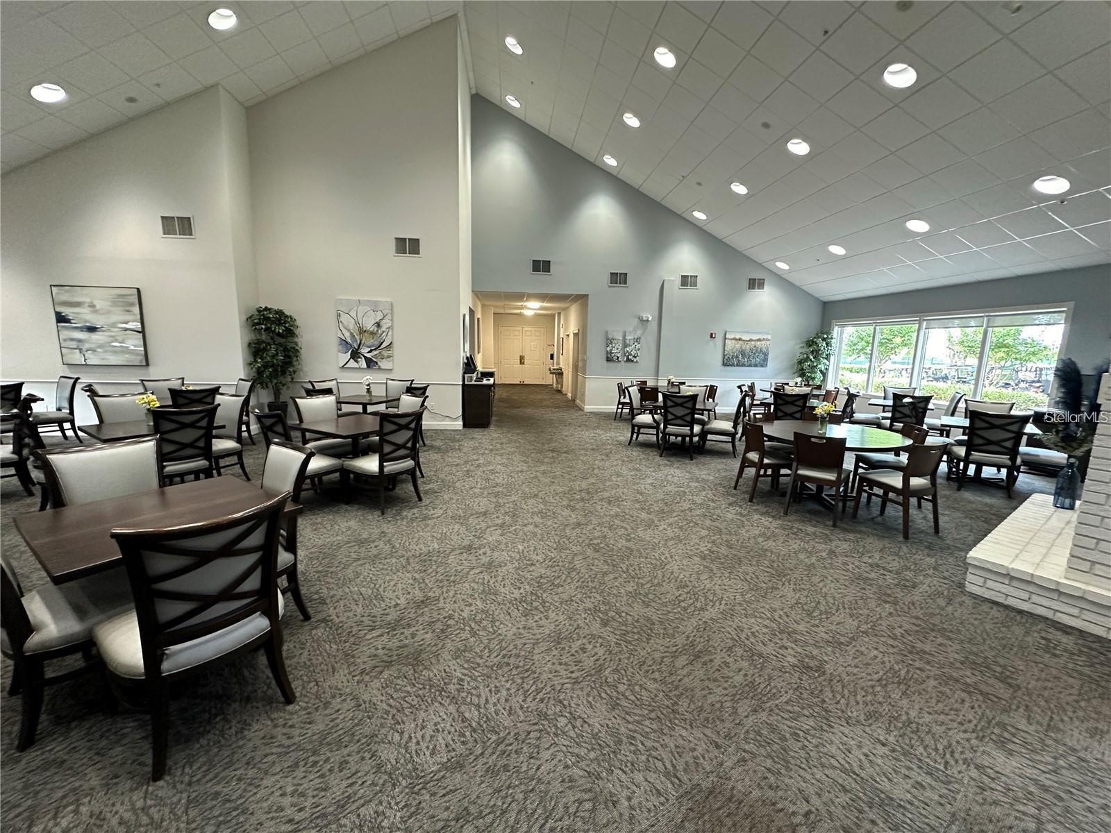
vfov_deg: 85.7
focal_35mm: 14
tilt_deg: -8.0
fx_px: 449
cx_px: 556
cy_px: 416
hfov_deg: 102.1
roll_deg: -1.3
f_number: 2.2
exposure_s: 1/60
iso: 400
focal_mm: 2.22
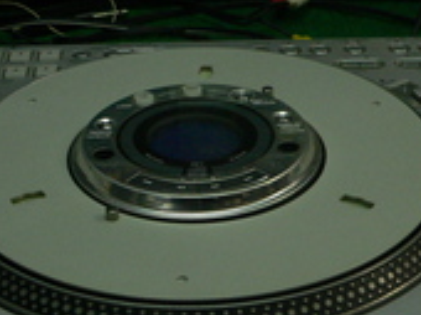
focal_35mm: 94
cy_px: 252
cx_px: 206
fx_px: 1142
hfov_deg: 20.9
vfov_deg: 15.6
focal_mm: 7
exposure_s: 1/60
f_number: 2.8
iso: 200
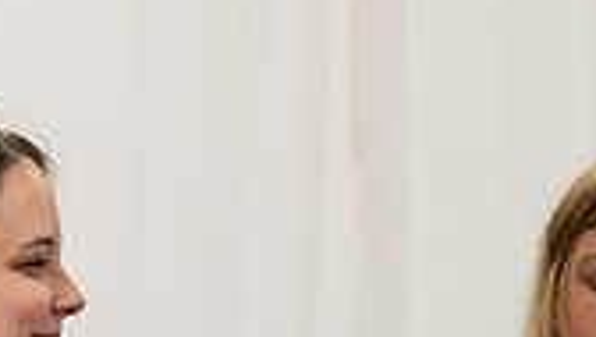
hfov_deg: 5.9
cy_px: 277
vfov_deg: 3.3
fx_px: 5776
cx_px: 409
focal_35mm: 365
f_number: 3.5
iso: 640
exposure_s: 1/125
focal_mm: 85
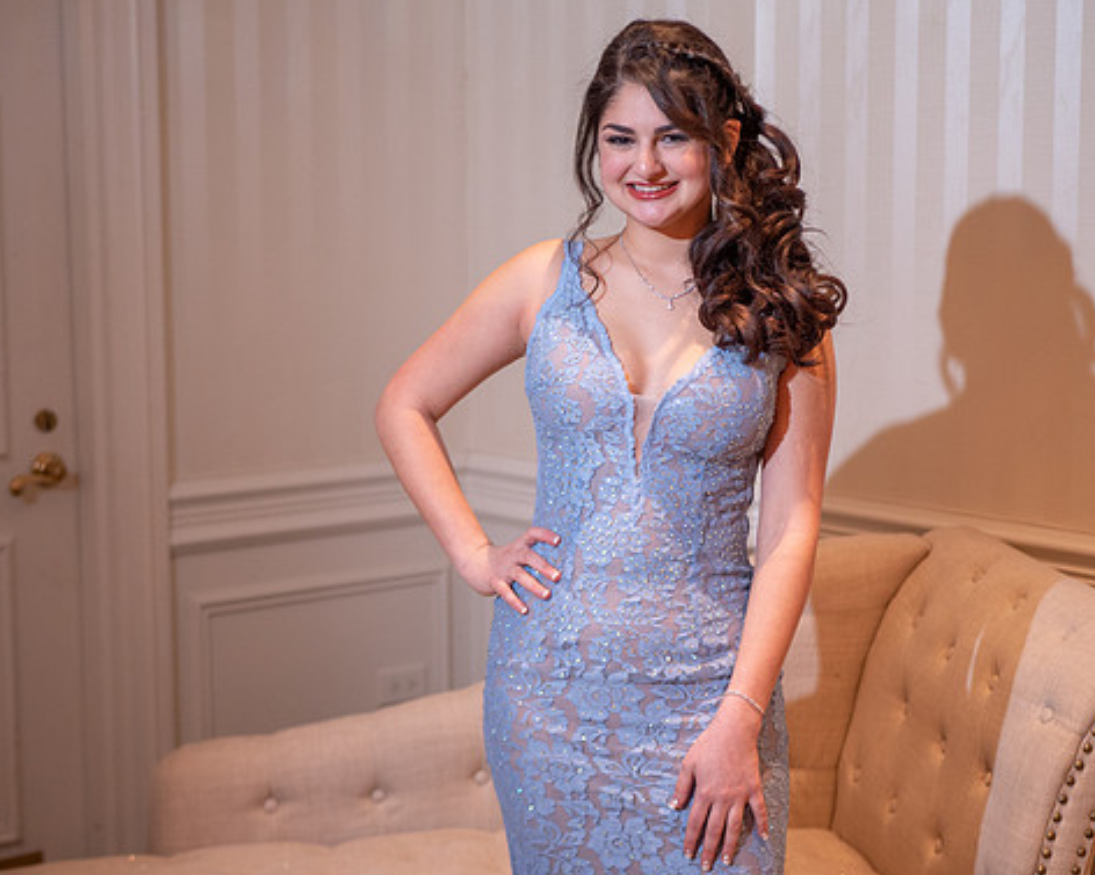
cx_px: 659
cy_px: 438
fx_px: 1943
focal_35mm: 60
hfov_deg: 31.4
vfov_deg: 25.4
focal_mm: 25
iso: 500
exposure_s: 1/80
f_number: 1.7
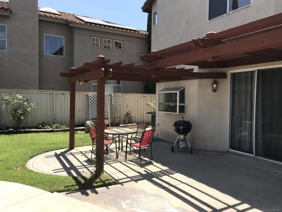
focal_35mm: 28
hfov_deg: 63.5
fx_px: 228
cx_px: 141
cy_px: 106
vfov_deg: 49.7
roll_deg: -0.6
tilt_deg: -2.9
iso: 20
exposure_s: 1/1408
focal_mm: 3.99
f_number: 1.8
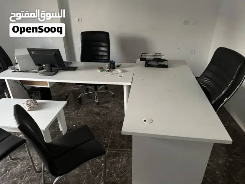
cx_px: 122
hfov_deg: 71.6
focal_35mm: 24
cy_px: 92
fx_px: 170
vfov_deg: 56.8
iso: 1000
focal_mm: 6.86
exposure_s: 1/33
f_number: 1.78
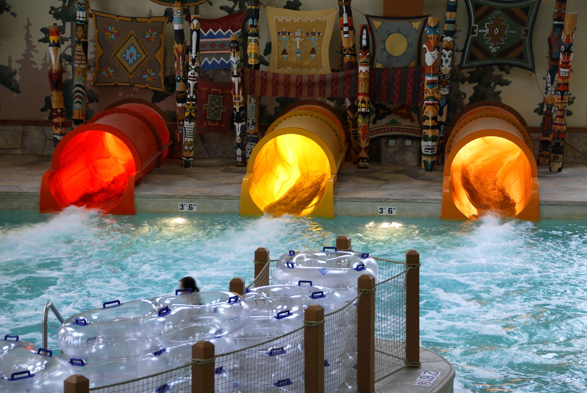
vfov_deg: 12.2
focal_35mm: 112
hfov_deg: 18.2
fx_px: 1836
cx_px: 294
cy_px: 196
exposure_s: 1/15
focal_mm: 75
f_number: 5.6
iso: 125
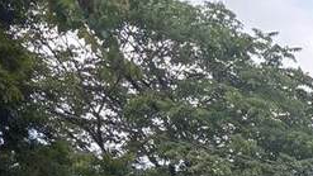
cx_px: 778
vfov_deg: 7.2
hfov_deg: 11.7
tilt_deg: -1.0
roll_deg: +2.2
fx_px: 1220
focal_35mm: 147
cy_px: 566
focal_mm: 5.96
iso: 50
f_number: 1.6
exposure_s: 1/830
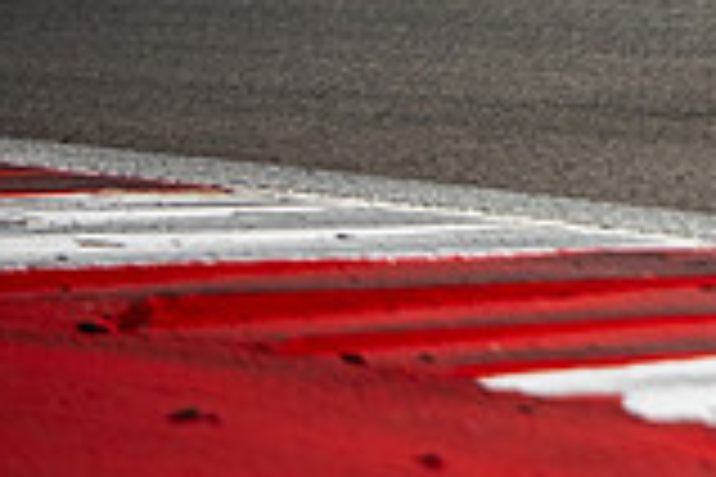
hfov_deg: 1.9
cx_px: 1279
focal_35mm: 1096
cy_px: -259
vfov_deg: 1.3
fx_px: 21797
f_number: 2
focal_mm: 200
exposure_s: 1/5000
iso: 400
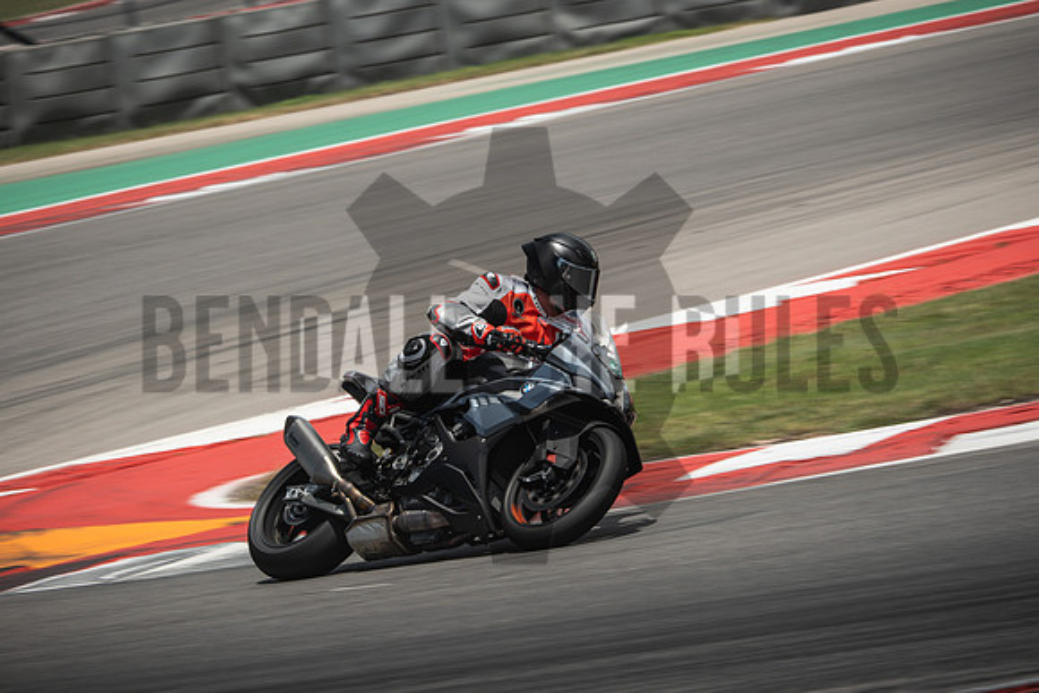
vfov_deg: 4.6
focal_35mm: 300
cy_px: 346
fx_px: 8660
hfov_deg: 6.9
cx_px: 520
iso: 125
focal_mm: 200
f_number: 9
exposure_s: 1/200
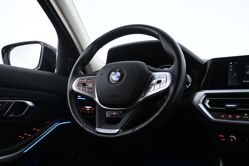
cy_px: 83
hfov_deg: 59.5
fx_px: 218
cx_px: 124
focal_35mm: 32
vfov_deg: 41.7
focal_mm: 21
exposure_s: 1/40
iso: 3200
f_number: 4
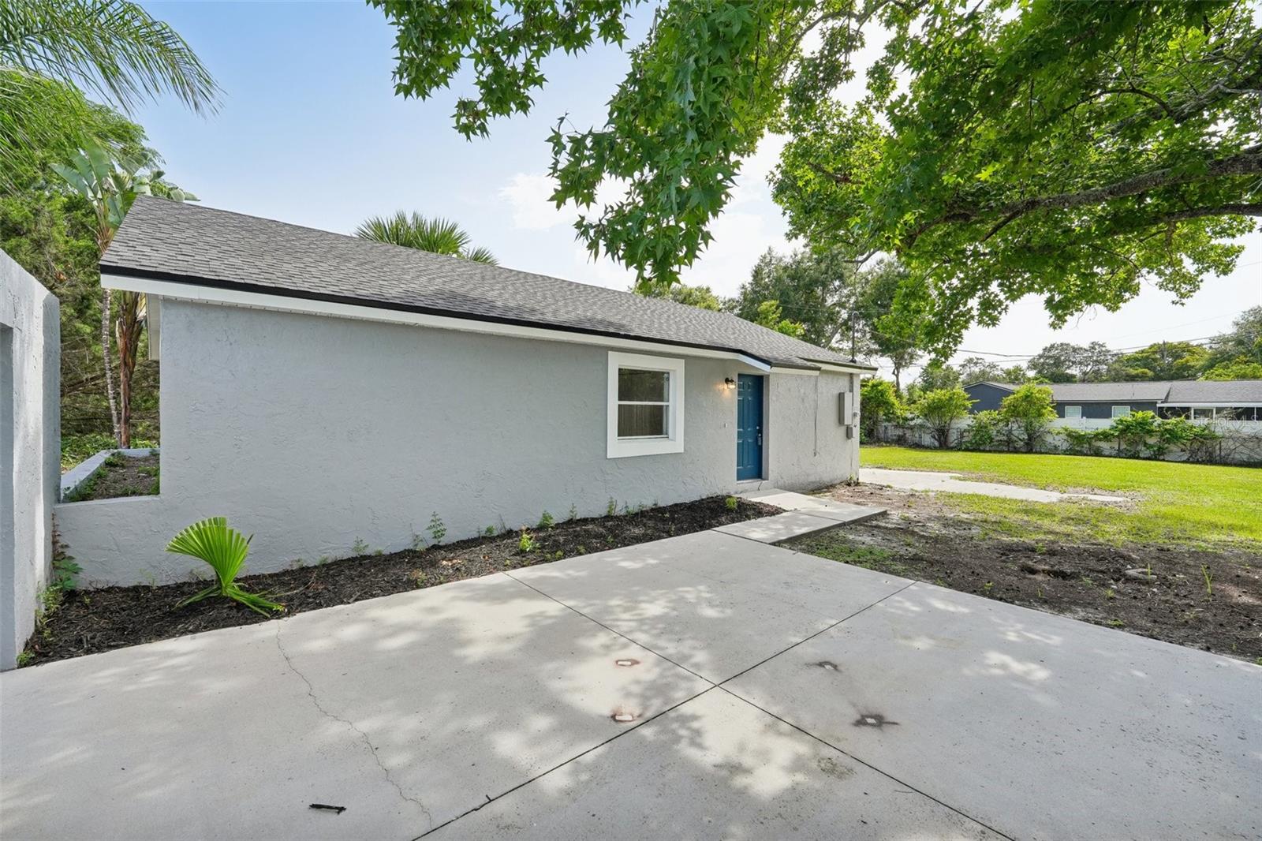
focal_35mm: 14
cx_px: 631
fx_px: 491
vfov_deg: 81.2
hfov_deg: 104.3
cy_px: 420
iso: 400
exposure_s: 1/500
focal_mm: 14
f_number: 8
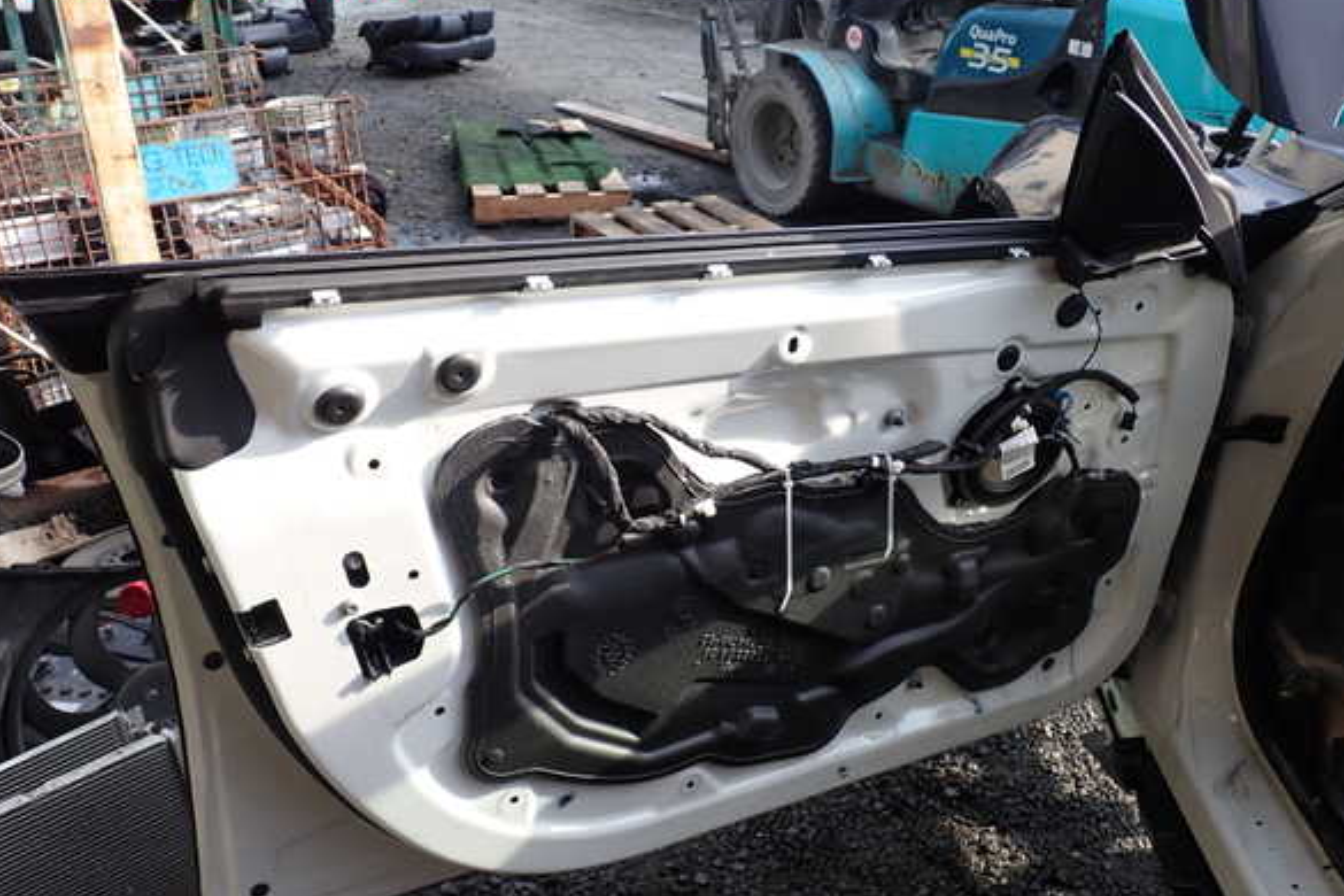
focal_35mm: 32
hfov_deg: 58.7
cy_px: 464
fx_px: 1195
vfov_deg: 41.1
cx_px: 671
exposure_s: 1/200
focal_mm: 5.4
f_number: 3.2
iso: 100
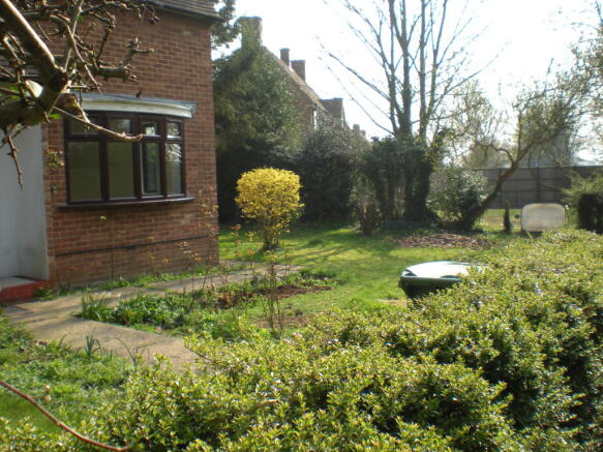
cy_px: 226
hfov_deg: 49.0
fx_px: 662
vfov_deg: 37.7
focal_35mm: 38
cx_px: 302
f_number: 4.6
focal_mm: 6.3
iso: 64
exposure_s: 1/165
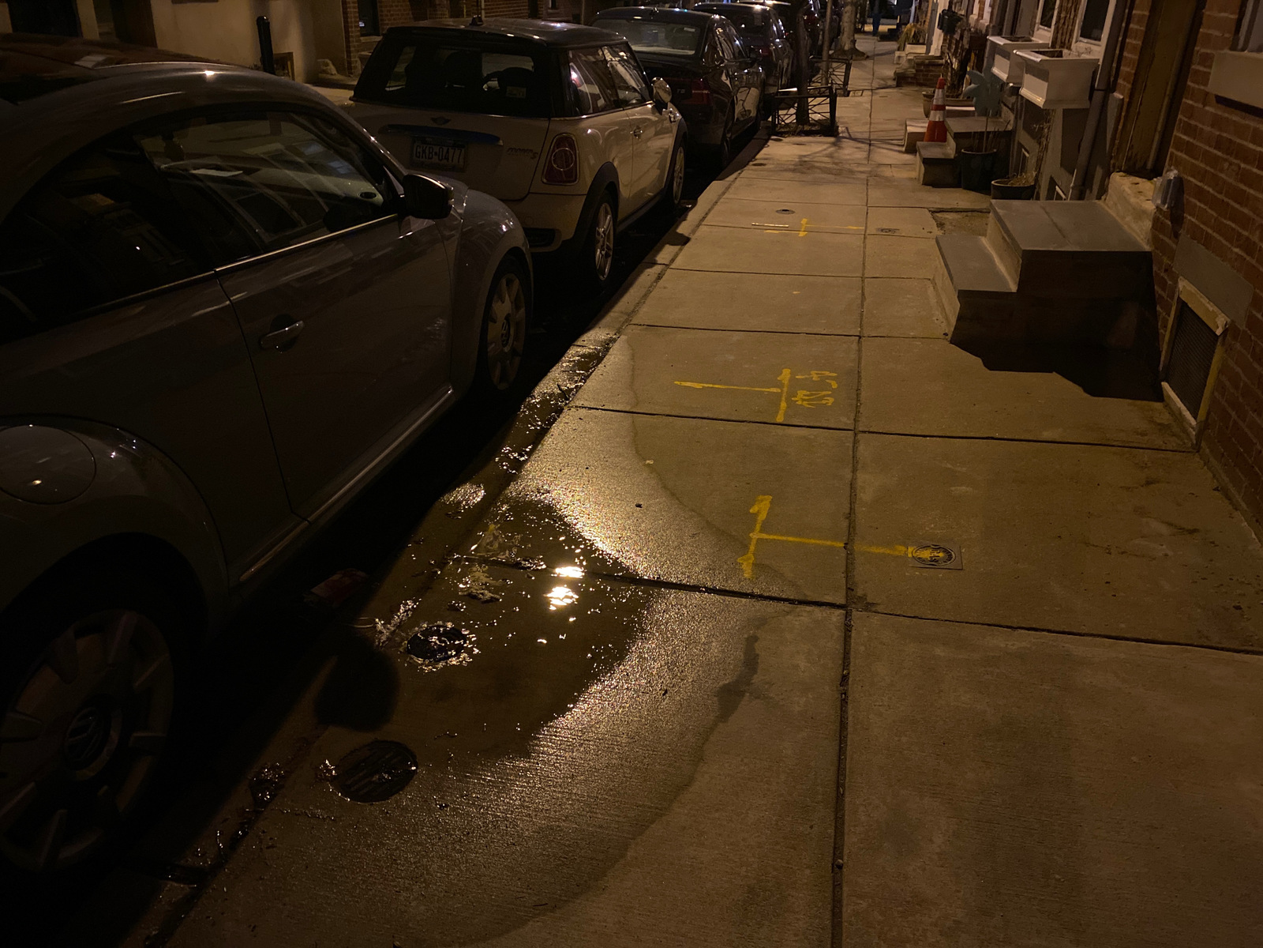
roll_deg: -1.7
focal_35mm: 26
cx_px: 632
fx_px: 949
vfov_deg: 53.1
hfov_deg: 67.3
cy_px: 474
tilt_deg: -26.9
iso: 1000
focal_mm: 4.25
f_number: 1.8
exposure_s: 1/15
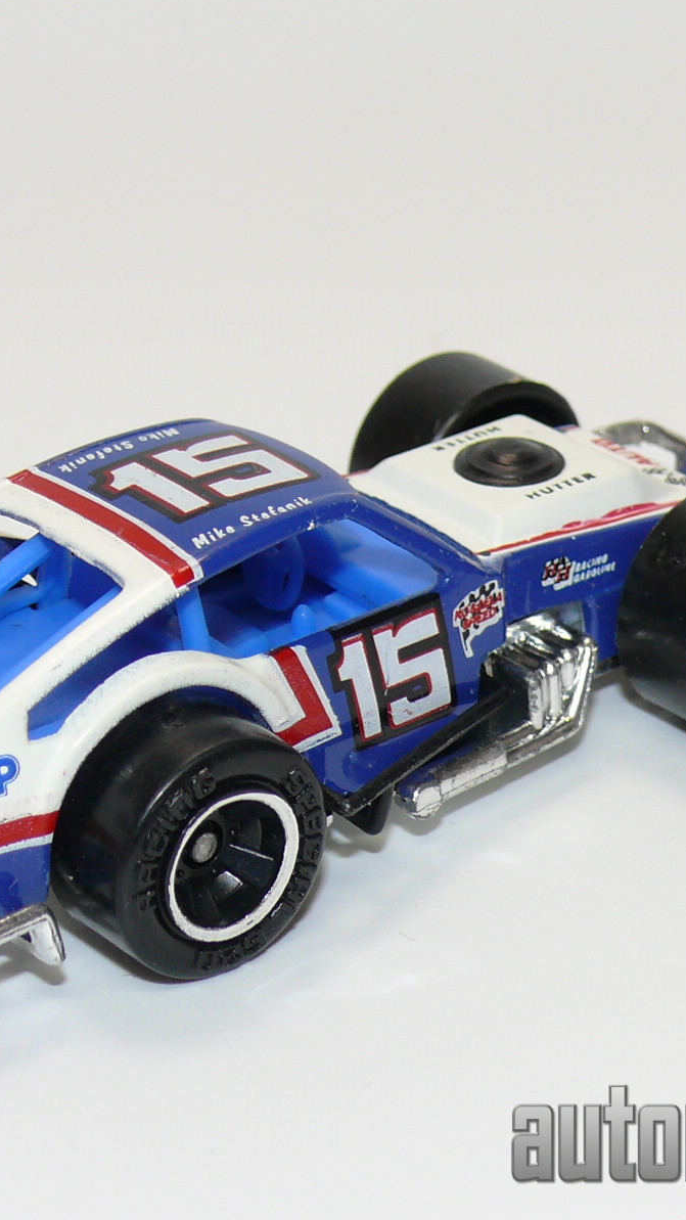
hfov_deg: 9.3
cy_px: 607
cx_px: 276
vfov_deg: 16.5
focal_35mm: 130
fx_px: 4204
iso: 100
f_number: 4
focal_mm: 12.5
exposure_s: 1/30
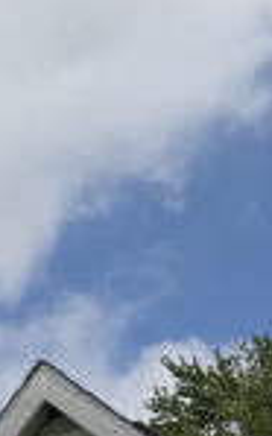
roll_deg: +1.2
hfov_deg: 10.7
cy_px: 686
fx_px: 1353
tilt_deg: +13.5
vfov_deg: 16.4
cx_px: -231
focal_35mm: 114
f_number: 1.78
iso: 80
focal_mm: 6.76
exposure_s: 1/9091
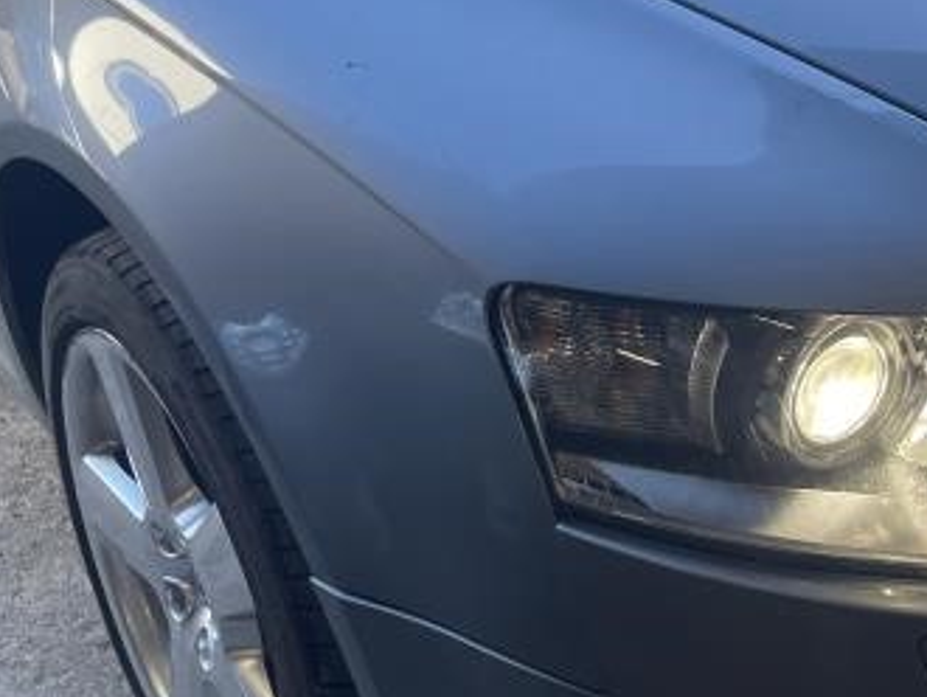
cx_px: 778
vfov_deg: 23.3
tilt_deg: -29.1
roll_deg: +0.0
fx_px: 1688
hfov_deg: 29.8
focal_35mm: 63
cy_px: 337
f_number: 1.6
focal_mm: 5.1
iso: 32
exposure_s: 1/126
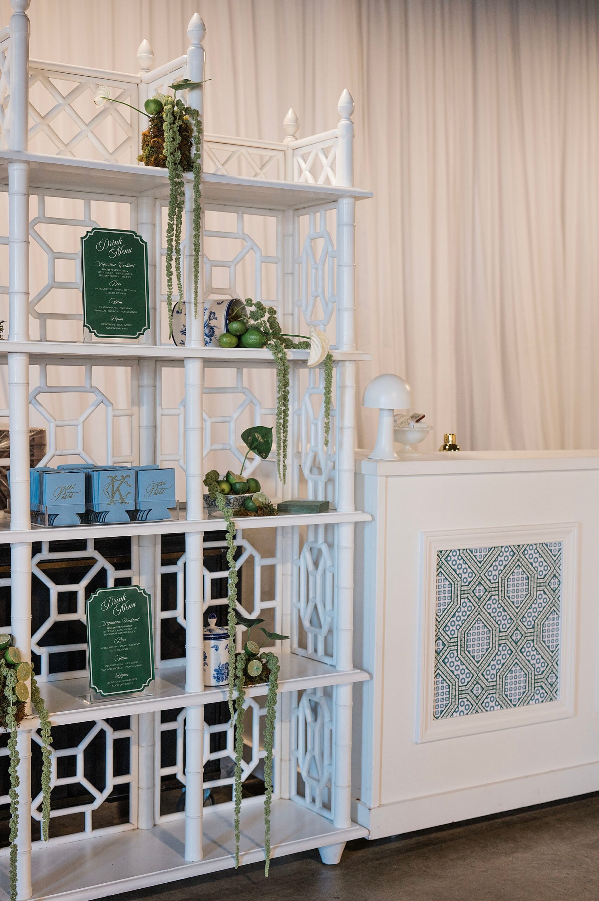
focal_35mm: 50
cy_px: 450
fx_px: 1250
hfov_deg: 27.0
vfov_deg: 39.6
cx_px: 300
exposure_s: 1/125
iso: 400
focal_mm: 50
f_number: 2.8
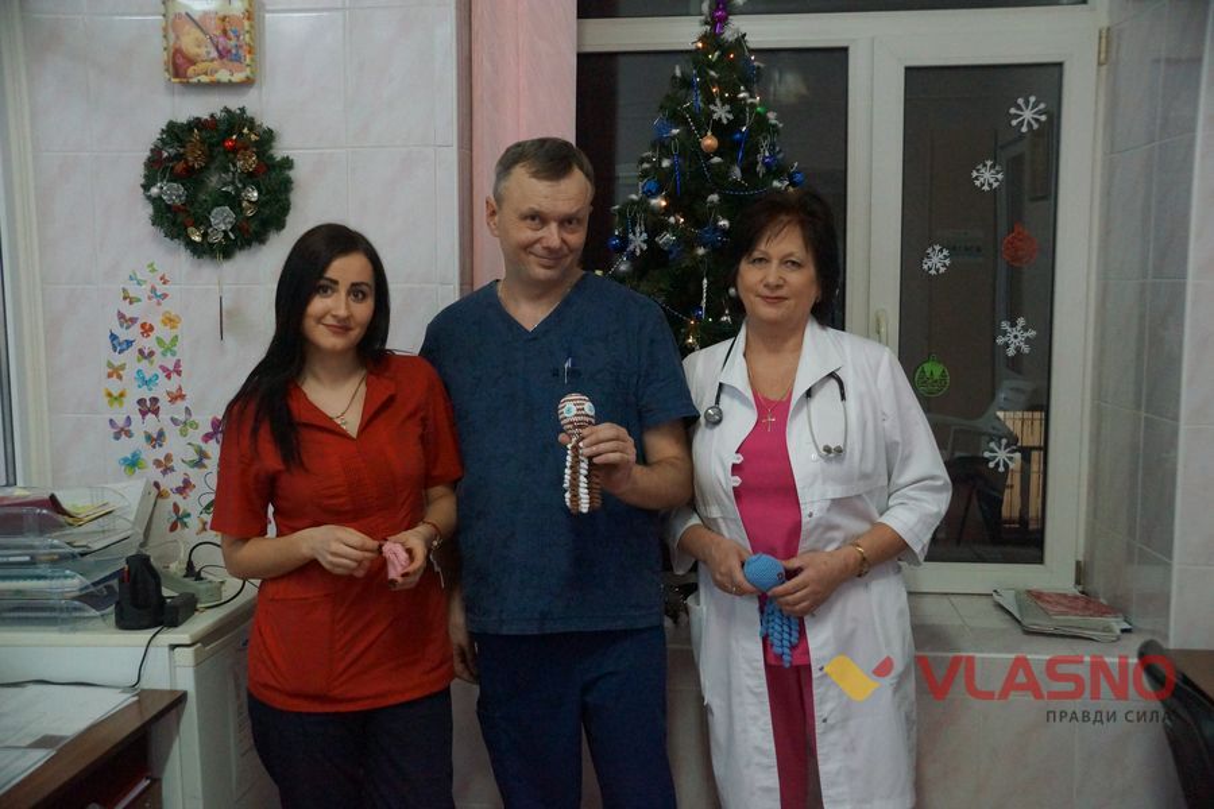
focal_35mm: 36
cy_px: 404
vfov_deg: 36.9
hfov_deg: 53.1
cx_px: 607
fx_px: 1214
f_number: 4
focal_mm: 24
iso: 3200
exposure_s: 1/125
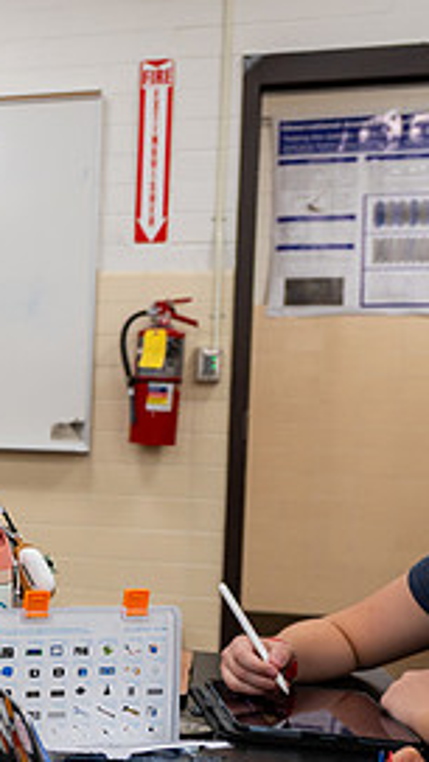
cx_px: -491
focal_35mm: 66
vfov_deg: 31.8
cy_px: 463
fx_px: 1335
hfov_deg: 14.4
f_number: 3.5
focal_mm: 24
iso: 500
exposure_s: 1/160
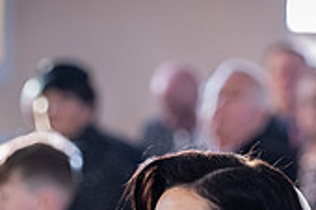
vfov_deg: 3.8
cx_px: 244
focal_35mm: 358
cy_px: 334
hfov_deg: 5.8
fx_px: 3139
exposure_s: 1/100
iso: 1000
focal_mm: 102
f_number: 2.8
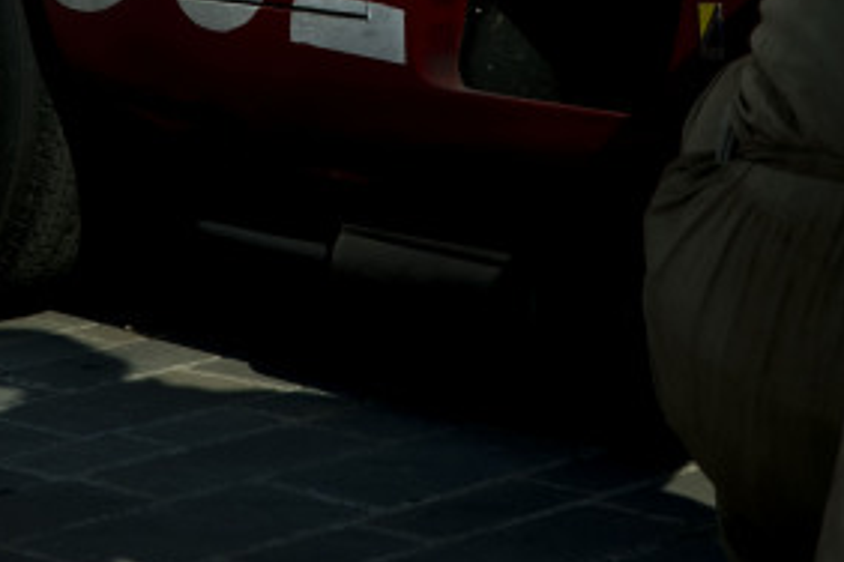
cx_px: 368
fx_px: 3493
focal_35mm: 149
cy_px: -550
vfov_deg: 8.7
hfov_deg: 13.8
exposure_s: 1/250
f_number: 11
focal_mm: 23
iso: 160
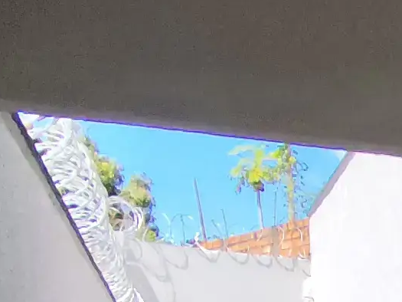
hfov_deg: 15.9
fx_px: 1162
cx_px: 774
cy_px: 551
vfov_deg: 13.3
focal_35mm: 100
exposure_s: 1/835
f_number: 2.2
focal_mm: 1.65
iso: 50
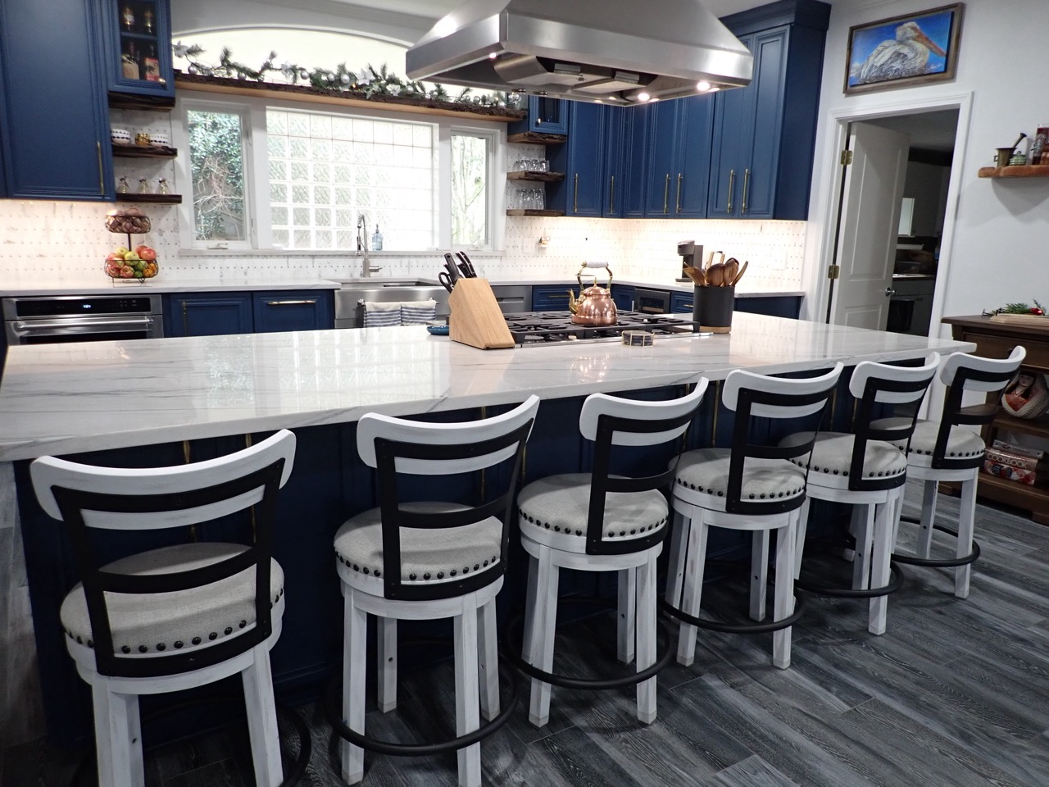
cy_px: 394
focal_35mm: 25
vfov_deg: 54.9
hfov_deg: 69.4
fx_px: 758
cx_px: 524
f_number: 2
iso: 200
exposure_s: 1/30
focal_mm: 4.5
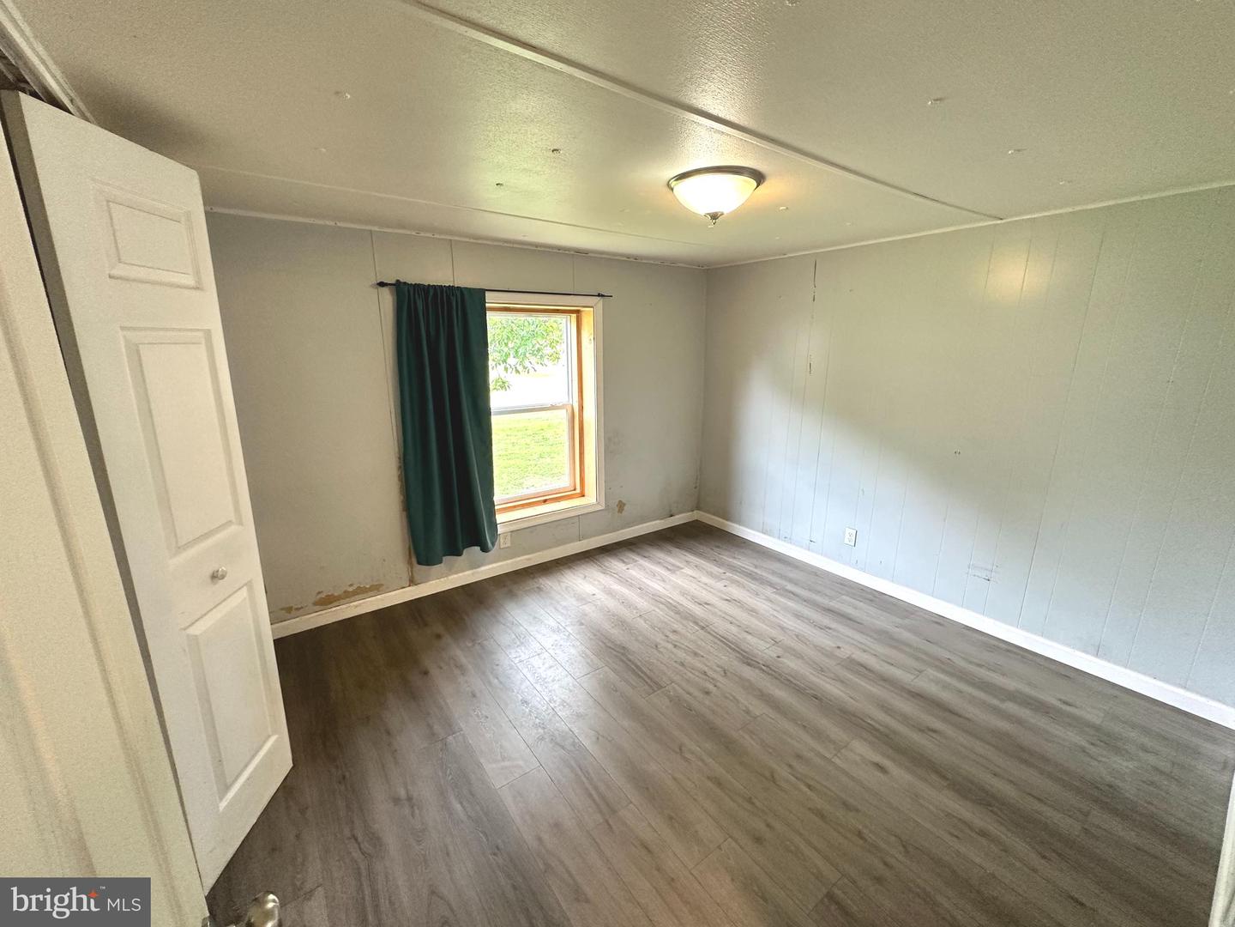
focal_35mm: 14
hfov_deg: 102.1
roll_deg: -0.3
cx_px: 618
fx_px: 499
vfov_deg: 85.7
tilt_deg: -13.2
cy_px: 464
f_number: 2.2
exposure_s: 1/120
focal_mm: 2.22
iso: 250
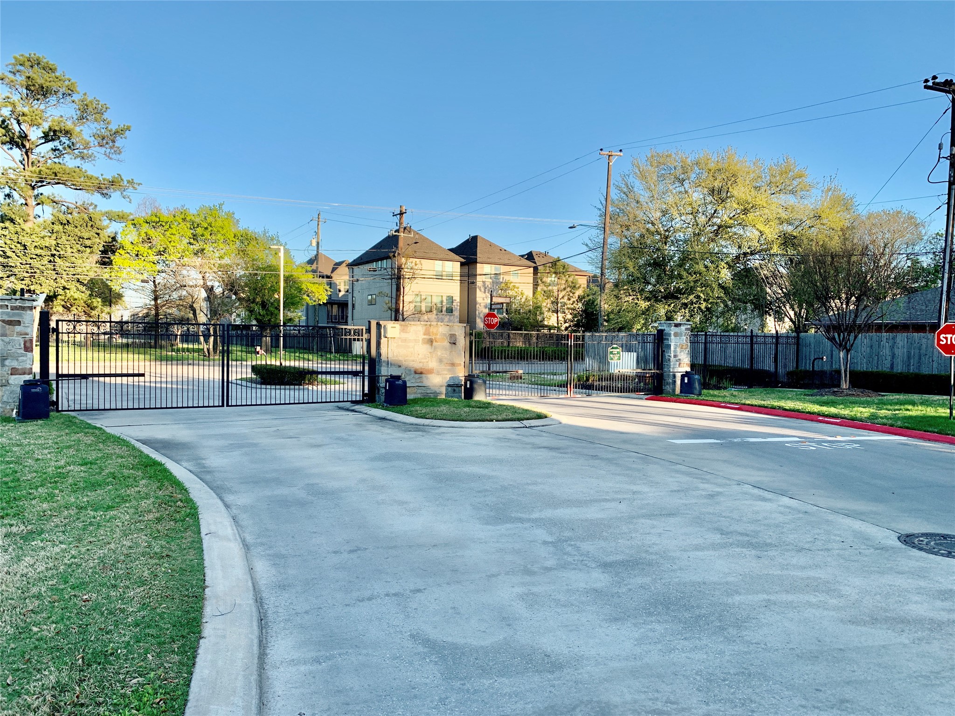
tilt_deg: -1.7
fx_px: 717
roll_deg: -1.9
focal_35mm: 26
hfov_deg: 67.3
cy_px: 358
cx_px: 478
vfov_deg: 53.1
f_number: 1.8
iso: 25
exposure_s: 1/822
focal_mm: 4.25
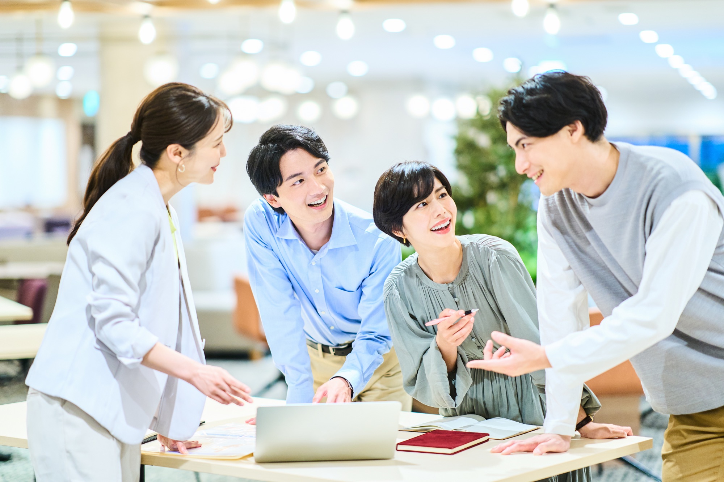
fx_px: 1709
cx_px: 362
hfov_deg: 23.9
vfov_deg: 16.1
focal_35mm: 85
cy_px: 241
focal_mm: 85
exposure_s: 1/250
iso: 800
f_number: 1.4
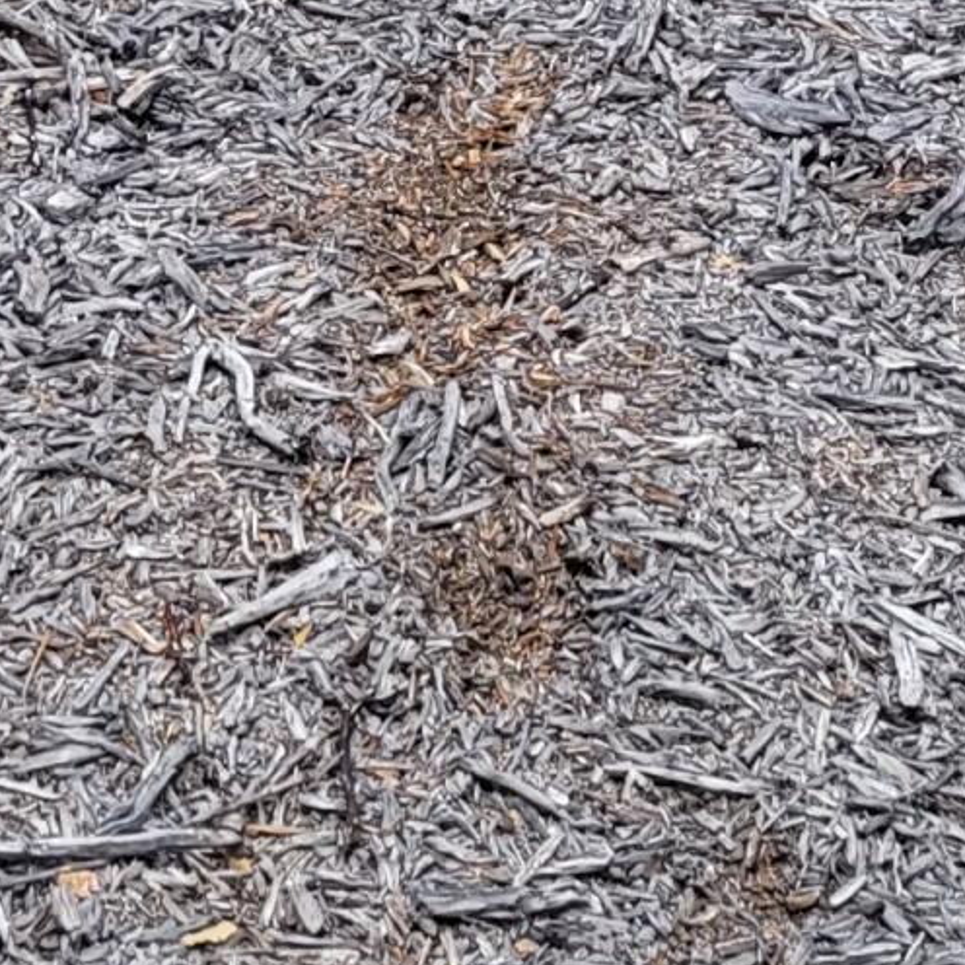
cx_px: 189
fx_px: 4384
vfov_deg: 11.4
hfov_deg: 12.5
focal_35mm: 139
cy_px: -912
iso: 40
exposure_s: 1/1517
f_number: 1.8
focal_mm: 5.4
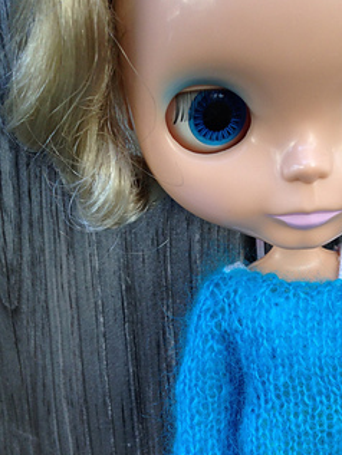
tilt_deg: -15.4
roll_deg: +3.6
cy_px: 342
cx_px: 258
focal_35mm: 52
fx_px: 685
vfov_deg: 36.0
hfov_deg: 27.6
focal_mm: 4.12
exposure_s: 1/120
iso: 64
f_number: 2.4
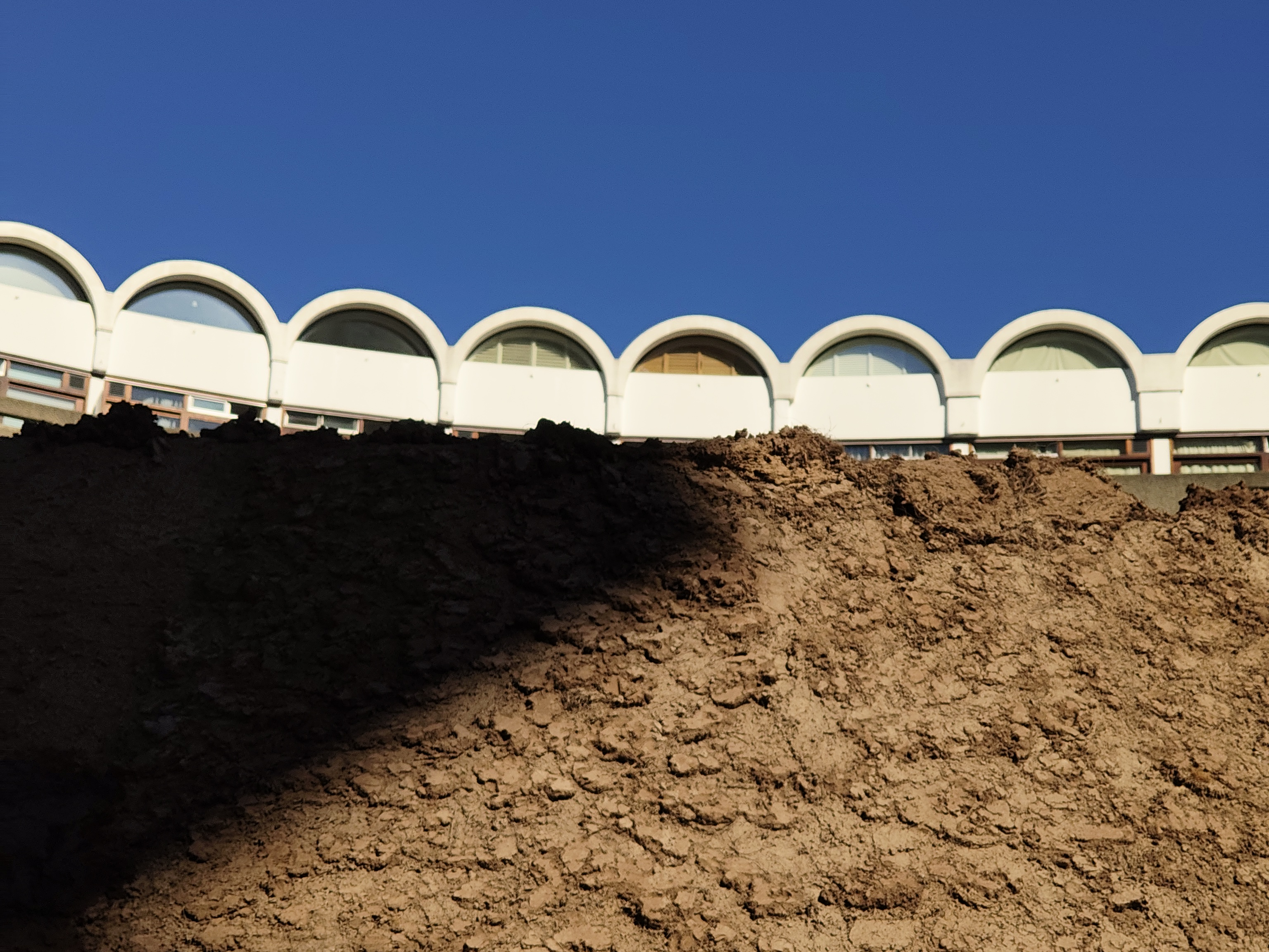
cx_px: 634
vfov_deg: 29.1
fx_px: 1833
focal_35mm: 50
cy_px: 476
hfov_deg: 38.2
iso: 181
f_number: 2
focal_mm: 7.1
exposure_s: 1/5934
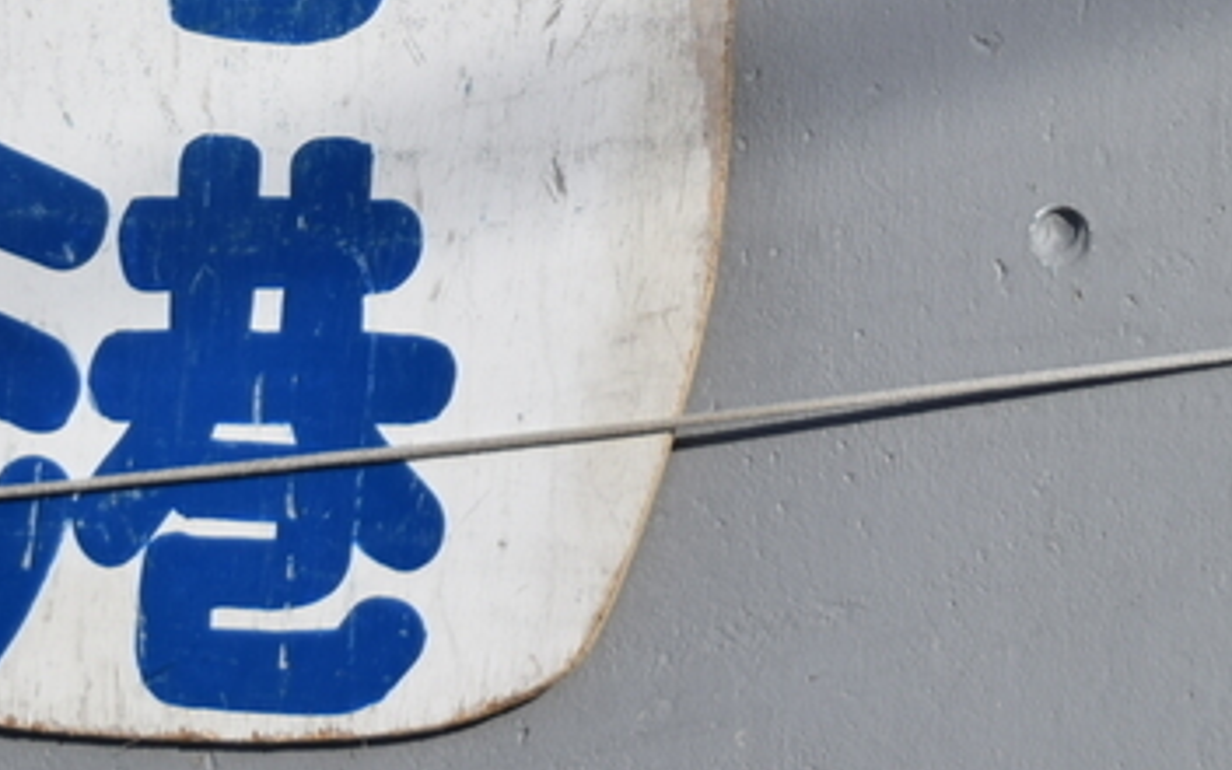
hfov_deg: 11.4
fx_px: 6136
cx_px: 1029
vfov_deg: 7.0
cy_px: -508
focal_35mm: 183
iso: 100
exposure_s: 1/1600
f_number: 5
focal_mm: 35
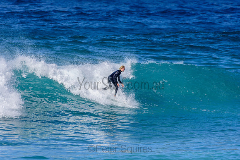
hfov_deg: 2.7
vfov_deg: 1.8
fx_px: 5001
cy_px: 80
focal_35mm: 750
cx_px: 120
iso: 250
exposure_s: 1/2000
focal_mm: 500
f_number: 5.6
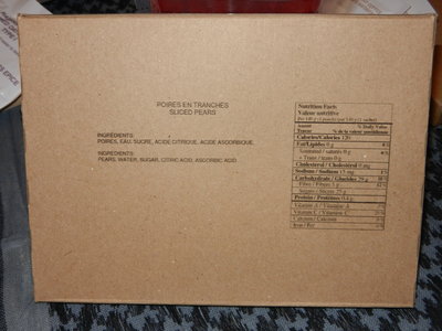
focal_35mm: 38
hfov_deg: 49.0
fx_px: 485
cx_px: 221
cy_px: 166
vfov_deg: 37.7
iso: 200
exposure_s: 1/30
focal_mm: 6.9
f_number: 8
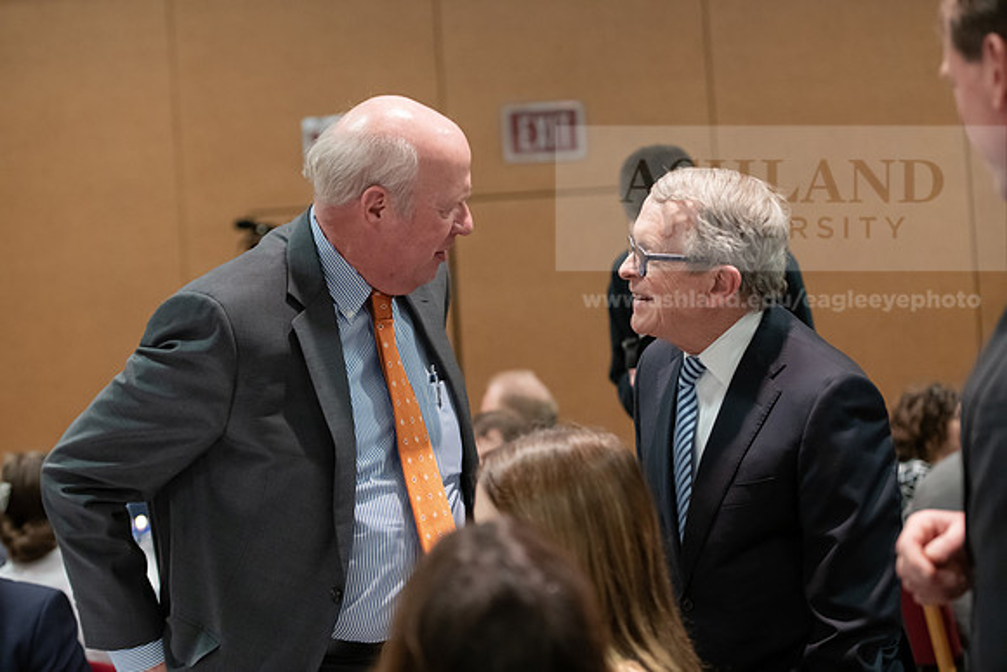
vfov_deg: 19.5
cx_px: 504
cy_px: 336
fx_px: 1958
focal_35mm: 70
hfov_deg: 28.8
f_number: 3.2
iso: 3200
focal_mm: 70
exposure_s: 1/200
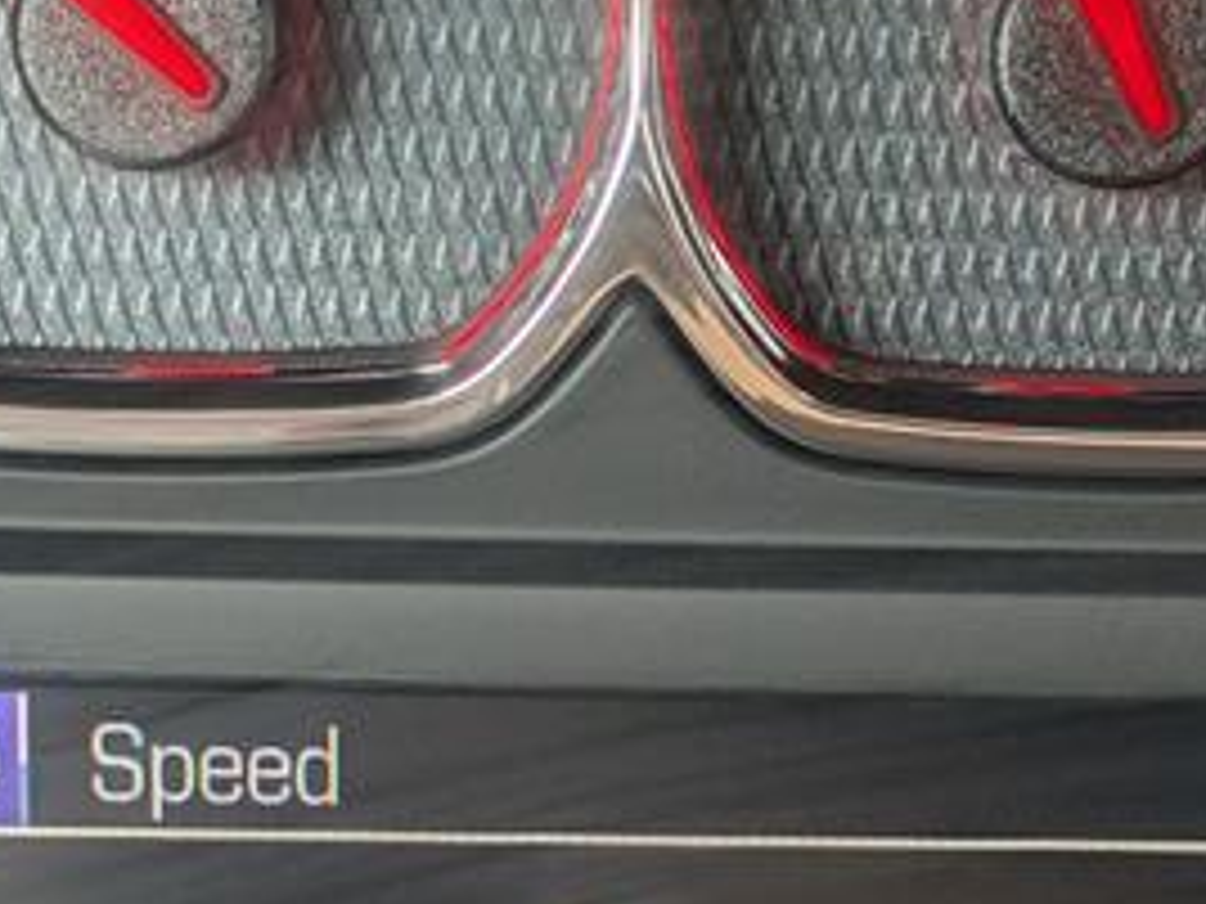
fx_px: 4076
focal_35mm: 117
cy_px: 953
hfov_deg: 16.8
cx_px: 585
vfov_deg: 12.5
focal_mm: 6.9
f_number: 1.68
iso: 77
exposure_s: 1/120
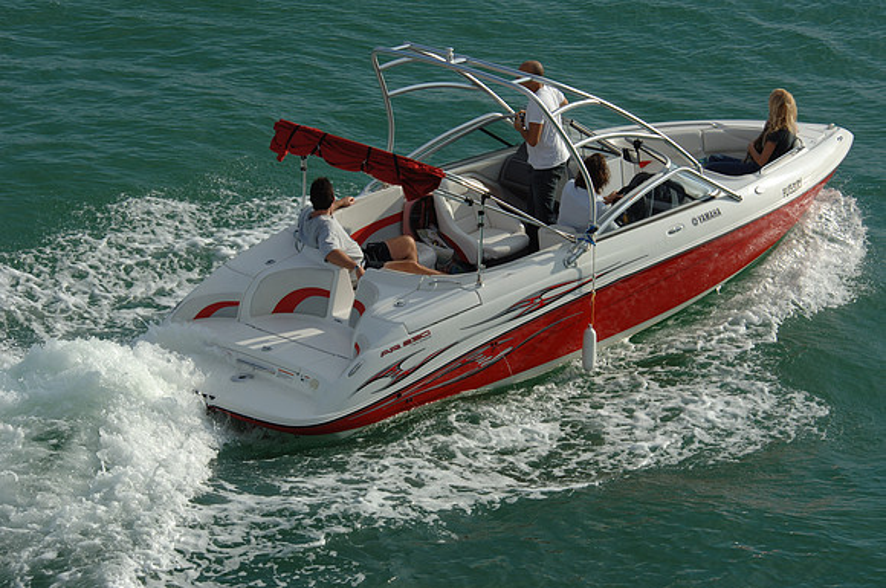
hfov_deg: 10.6
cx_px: 443
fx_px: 4792
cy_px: 294
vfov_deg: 7.0
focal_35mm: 195
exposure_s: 1/320
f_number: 9
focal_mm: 130
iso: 100
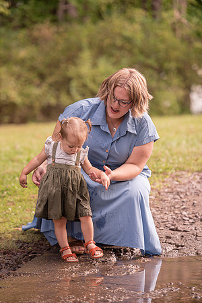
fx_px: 1304
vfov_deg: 13.2
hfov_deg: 8.9
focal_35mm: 155
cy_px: 152
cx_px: 101
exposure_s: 1/1000
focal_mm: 155
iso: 400
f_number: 3.2
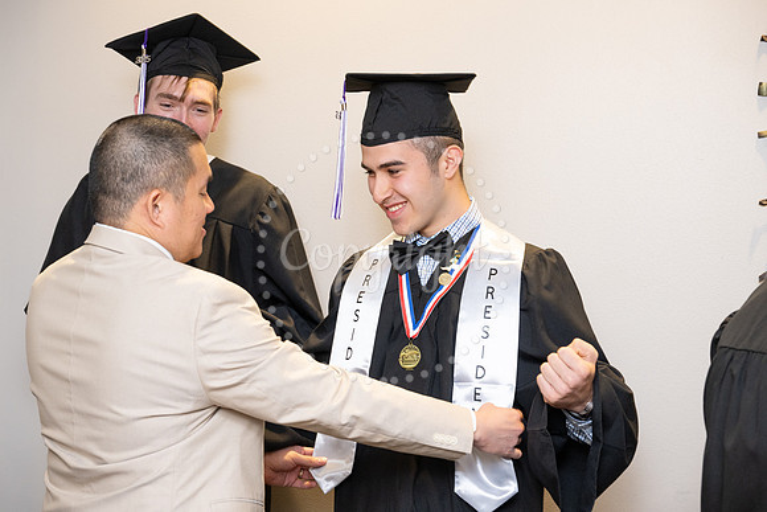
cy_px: 256
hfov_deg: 28.8
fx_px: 1492
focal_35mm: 70
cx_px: 384
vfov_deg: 19.5
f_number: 5.6
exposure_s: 1/80
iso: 640
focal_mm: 70
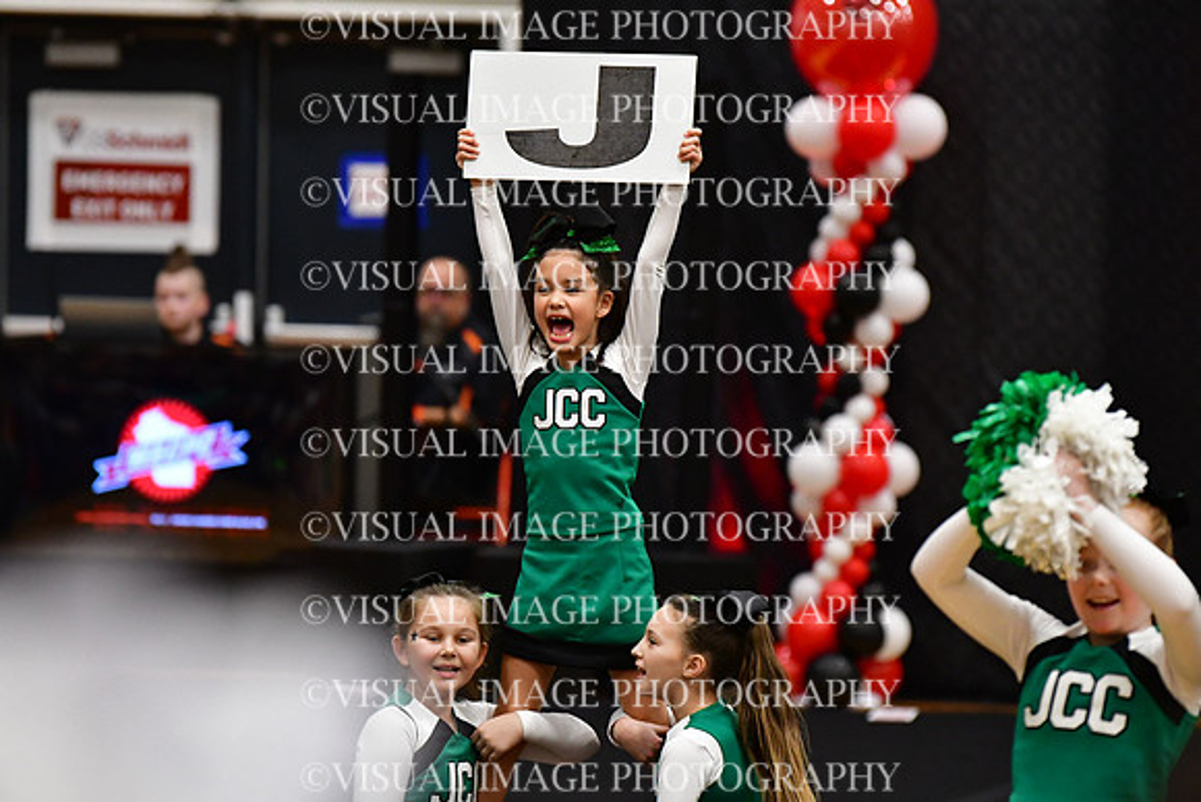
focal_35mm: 240
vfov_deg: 5.7
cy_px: 401
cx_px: 600
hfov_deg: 8.6
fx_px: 8008
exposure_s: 1/800
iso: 4000
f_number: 2.8
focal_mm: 160
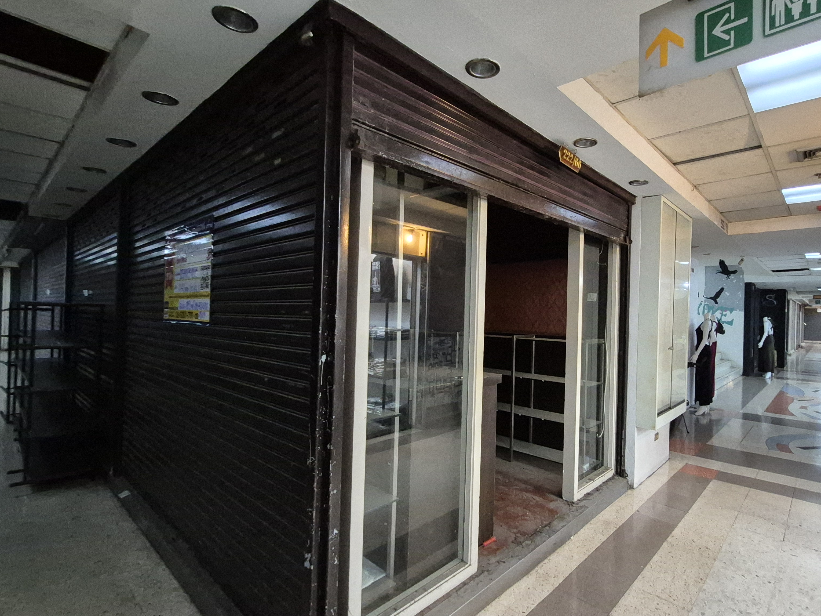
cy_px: 321
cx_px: 474
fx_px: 403
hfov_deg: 90.3
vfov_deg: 74.7
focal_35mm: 17
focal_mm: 1.74
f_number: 2.2
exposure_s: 1/50
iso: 1250
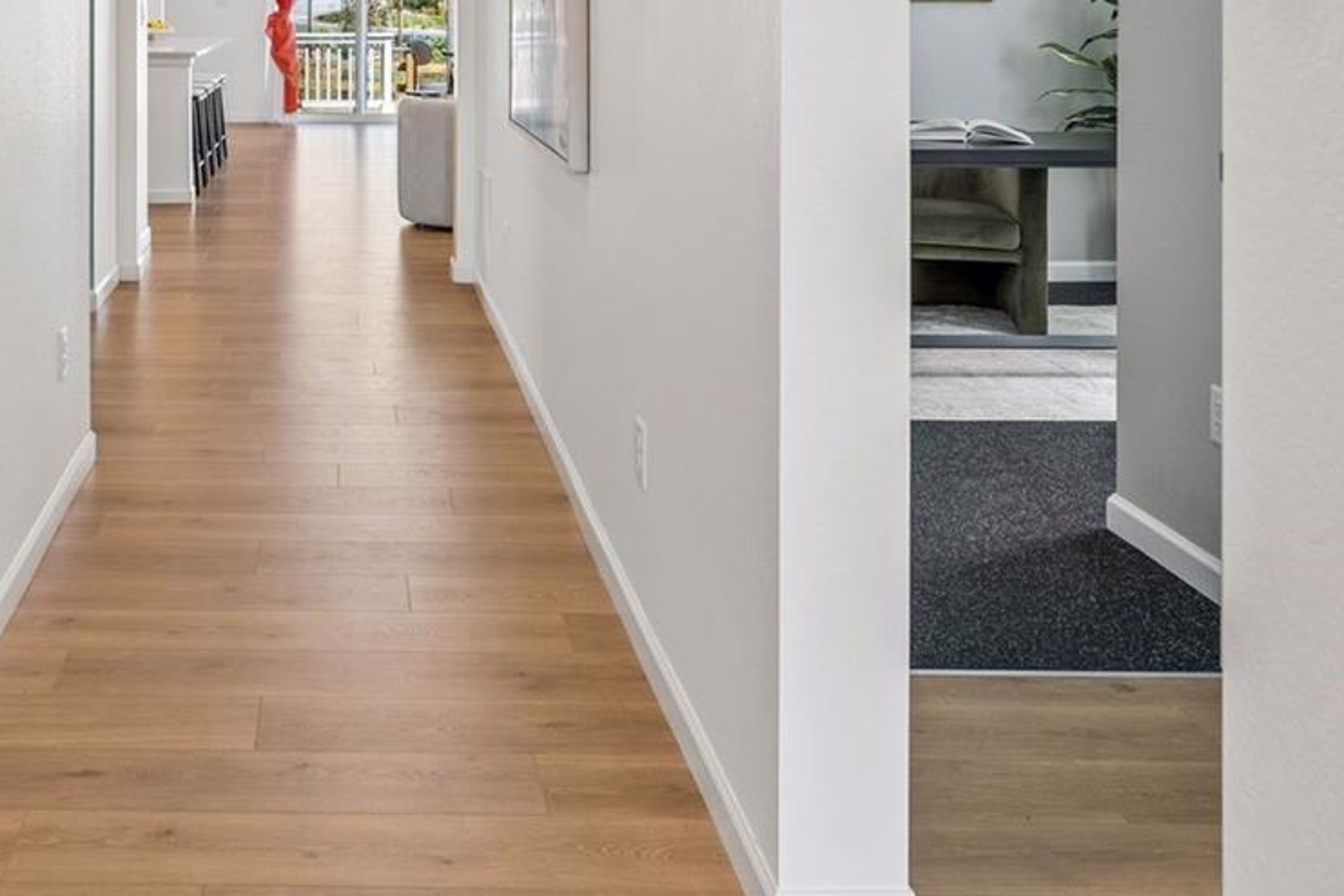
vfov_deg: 31.1
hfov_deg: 45.5
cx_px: 310
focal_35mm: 41
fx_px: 1531
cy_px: 82
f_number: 8
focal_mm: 19
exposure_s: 1/50
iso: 400
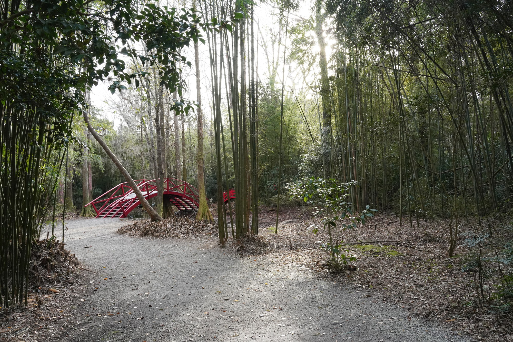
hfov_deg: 63.7
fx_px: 413
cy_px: 171
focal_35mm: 29
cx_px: 256
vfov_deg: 45.0
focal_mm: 29
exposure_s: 1/100
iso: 1600
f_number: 14
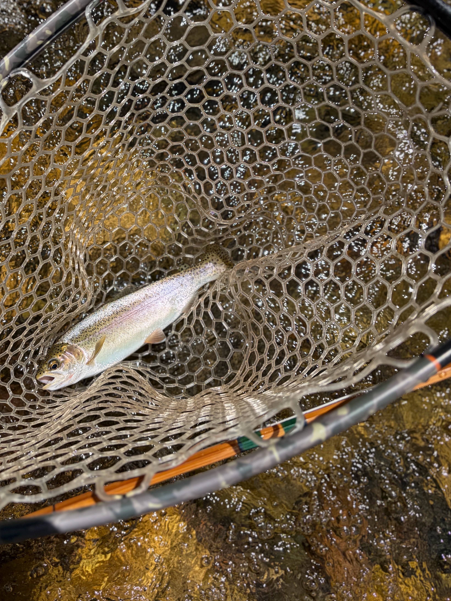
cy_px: 210
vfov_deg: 53.1
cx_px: 158
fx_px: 591
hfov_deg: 41.4
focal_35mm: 34
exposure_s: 1/4950
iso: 64
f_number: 1.6
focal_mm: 5.96
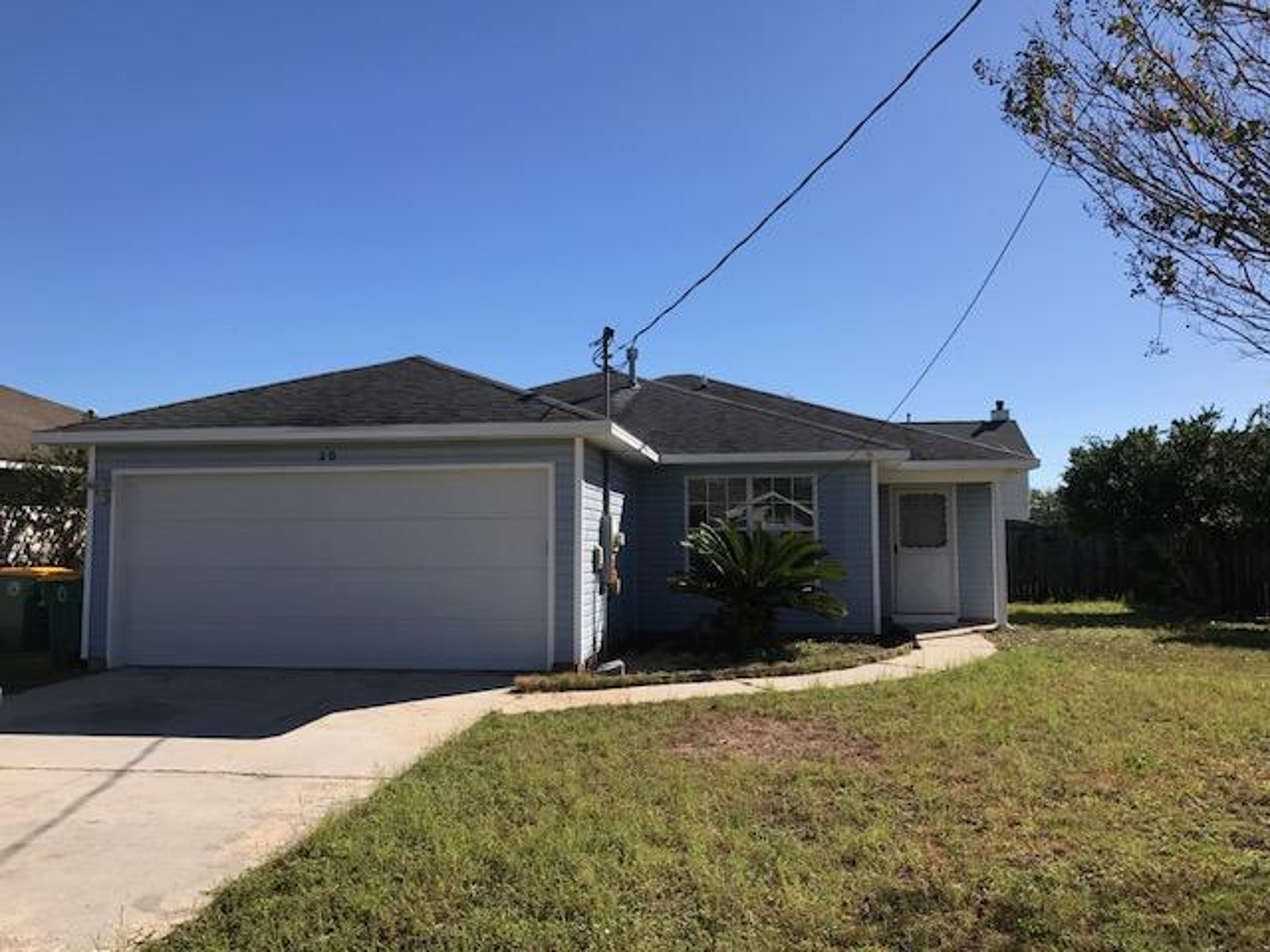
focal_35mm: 28
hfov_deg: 63.4
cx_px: 635
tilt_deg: +3.8
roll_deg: +0.1
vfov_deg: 49.7
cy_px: 476
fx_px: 1027
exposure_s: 1/2740
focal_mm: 3.99
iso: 20
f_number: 1.8
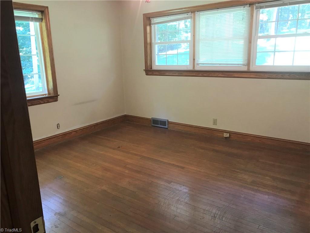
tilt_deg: -13.4
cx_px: 155
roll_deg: +0.3
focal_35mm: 28
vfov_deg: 49.7
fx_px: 251
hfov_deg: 63.4
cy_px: 116
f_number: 1.8
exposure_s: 1/17
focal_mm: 3.99
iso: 40
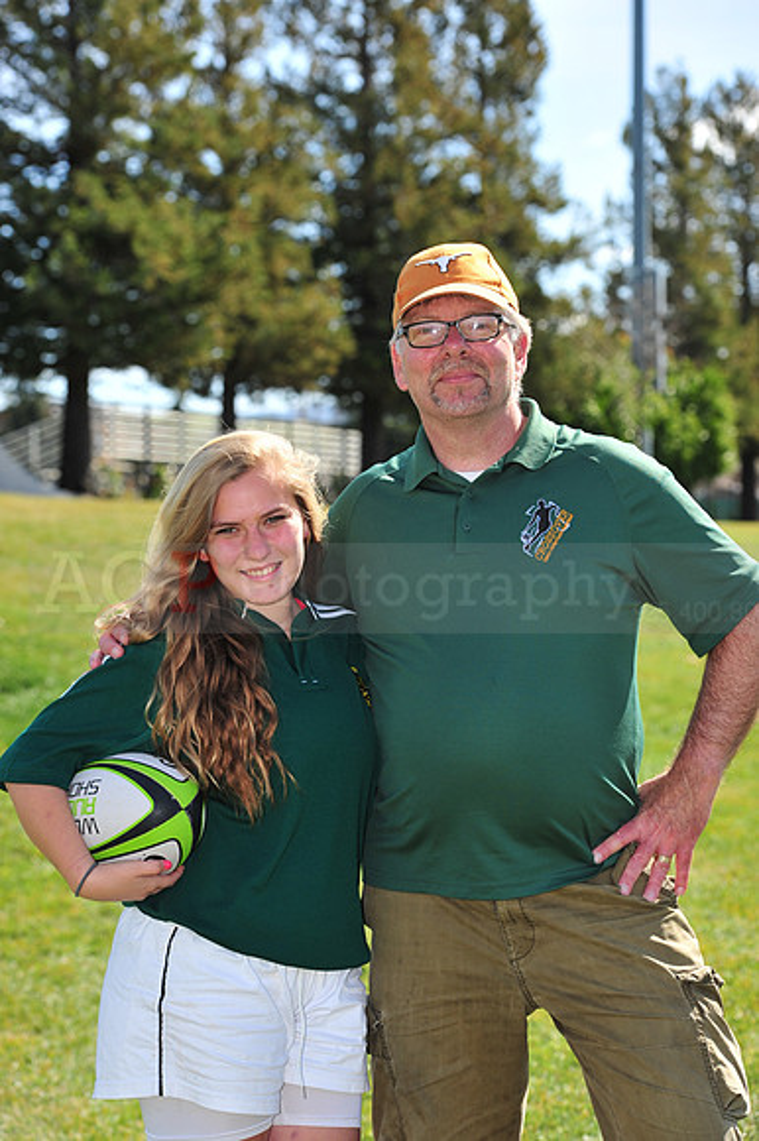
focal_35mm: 100
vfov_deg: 20.4
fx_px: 3166
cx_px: 380
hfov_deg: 13.7
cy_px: 570
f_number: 5.6
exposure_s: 1/500
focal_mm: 100
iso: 200
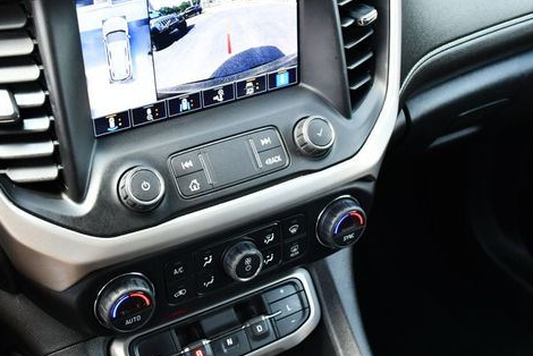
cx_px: 205
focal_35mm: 49
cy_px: 133
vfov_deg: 27.5
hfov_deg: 40.1
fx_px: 726
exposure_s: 1/125
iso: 900
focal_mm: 18
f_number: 3.5
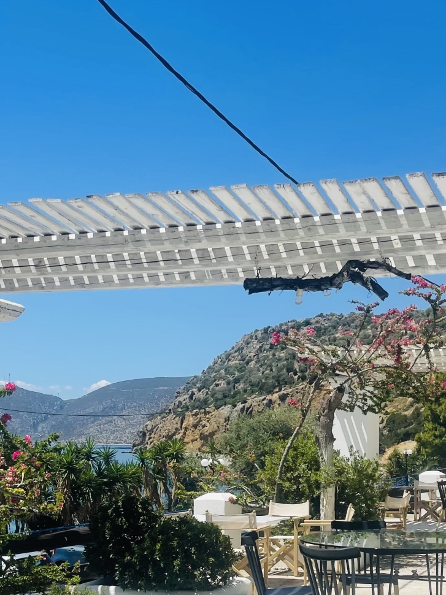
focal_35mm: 55
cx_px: 236
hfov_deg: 26.5
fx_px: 945
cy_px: 438
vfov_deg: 34.3
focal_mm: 5.1
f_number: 1.6
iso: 32
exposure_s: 1/5618
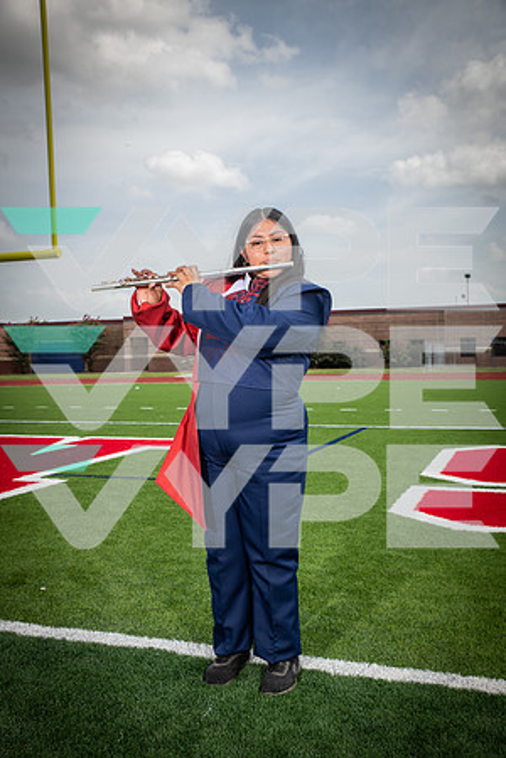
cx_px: 253
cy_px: 379
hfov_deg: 36.9
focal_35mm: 36
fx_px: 759
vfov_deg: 53.1
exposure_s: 1/400
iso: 125
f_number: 7.1
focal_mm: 36
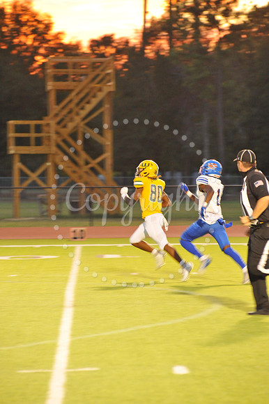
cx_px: 134
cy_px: 202
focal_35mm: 200
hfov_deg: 6.9
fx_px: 2244
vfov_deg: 10.3
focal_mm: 200
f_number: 6.3
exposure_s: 1/100
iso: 4000
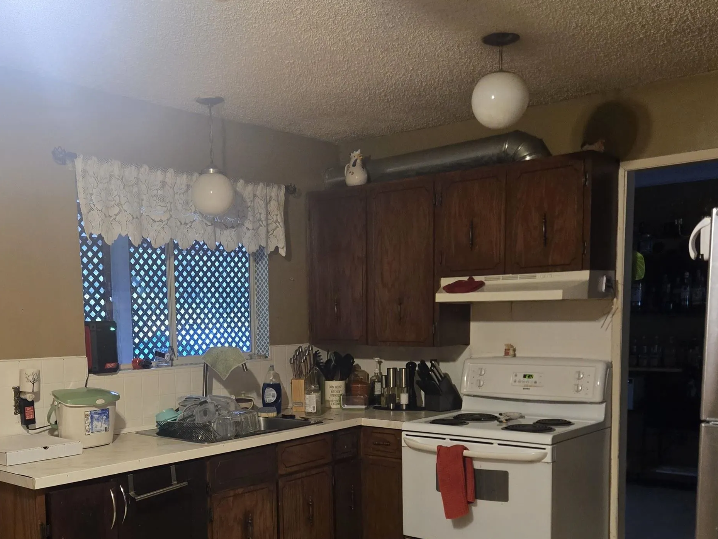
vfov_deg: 36.9
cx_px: 314
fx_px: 788
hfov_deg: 48.8
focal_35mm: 38
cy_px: 402
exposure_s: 1/60
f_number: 1.8
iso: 1000
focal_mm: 5.4
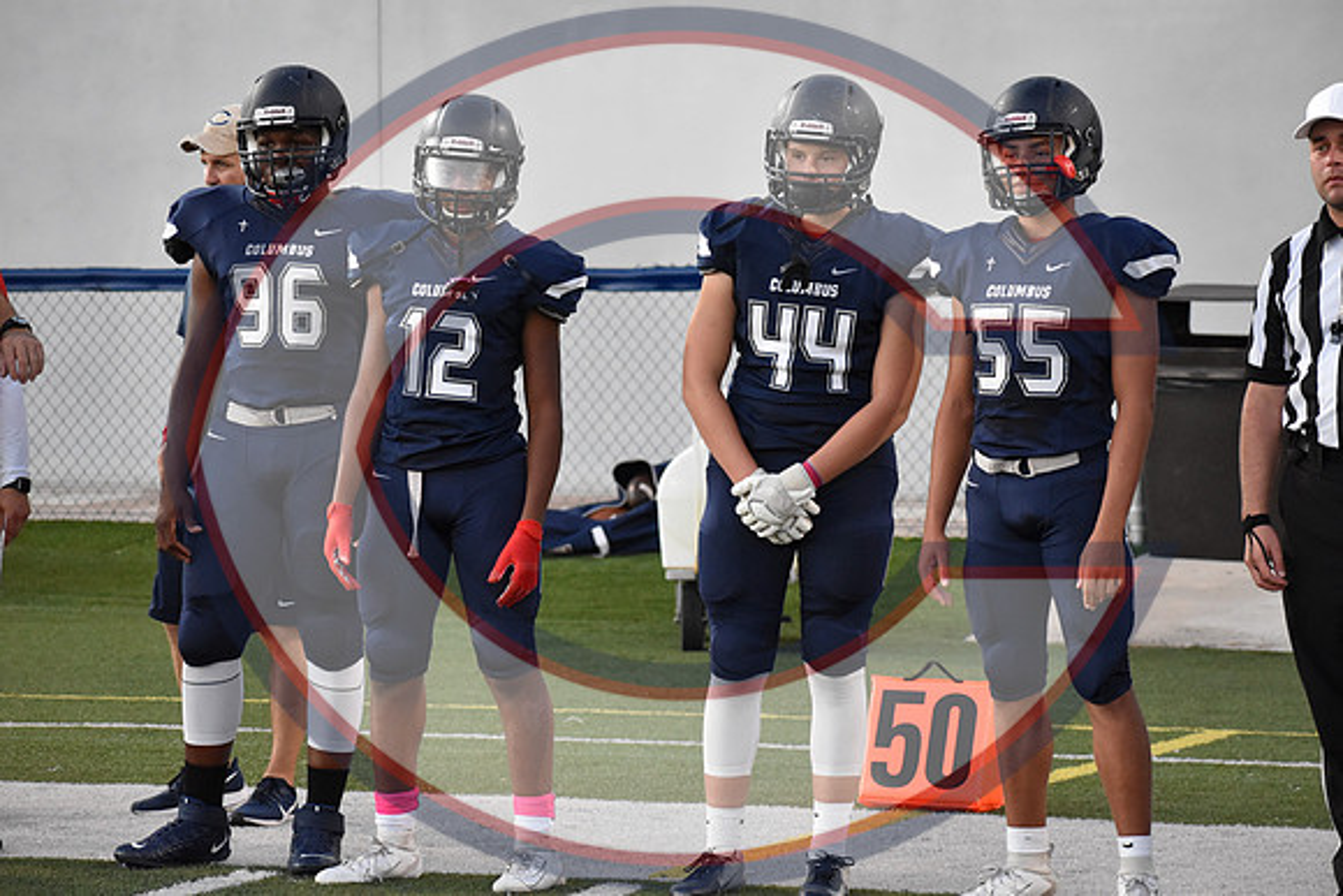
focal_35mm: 153
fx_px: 5709
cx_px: 672
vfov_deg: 9.0
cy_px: 448
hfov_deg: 13.4
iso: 3200
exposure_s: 1/320
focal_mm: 102
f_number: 4.8
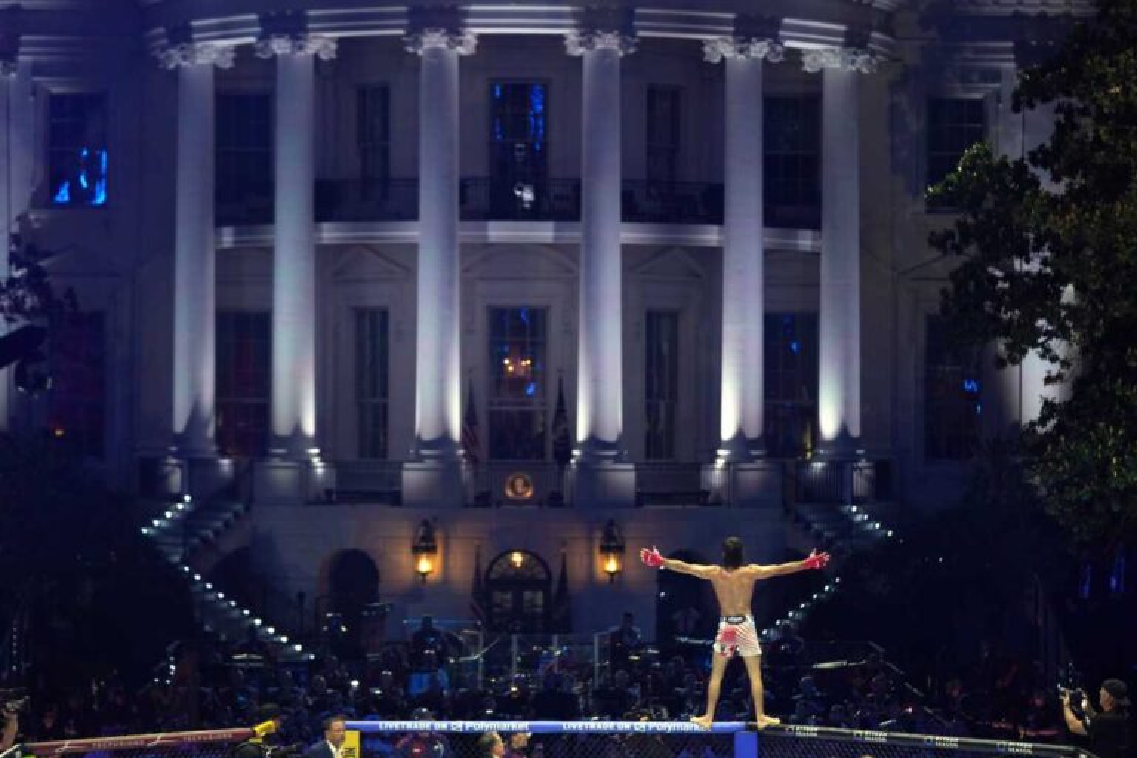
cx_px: 568
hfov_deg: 17.5
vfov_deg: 11.7
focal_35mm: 117
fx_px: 3695
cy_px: 379
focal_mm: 117
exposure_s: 1/500
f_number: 2.8
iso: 2000
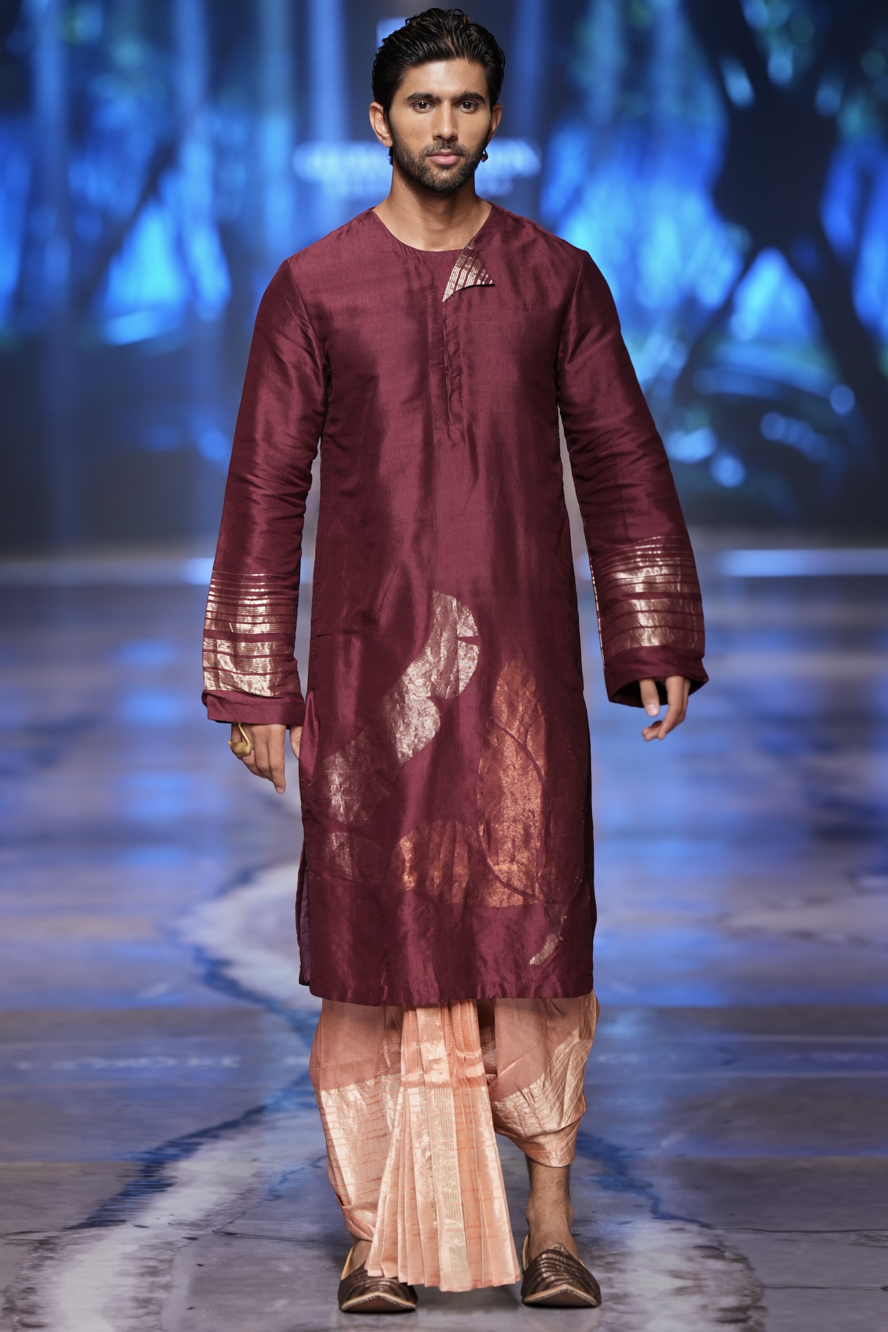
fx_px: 5660
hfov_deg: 9.0
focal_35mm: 153
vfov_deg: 13.4
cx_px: 444
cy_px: 666
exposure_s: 1/250
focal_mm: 153
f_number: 2.8
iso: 640
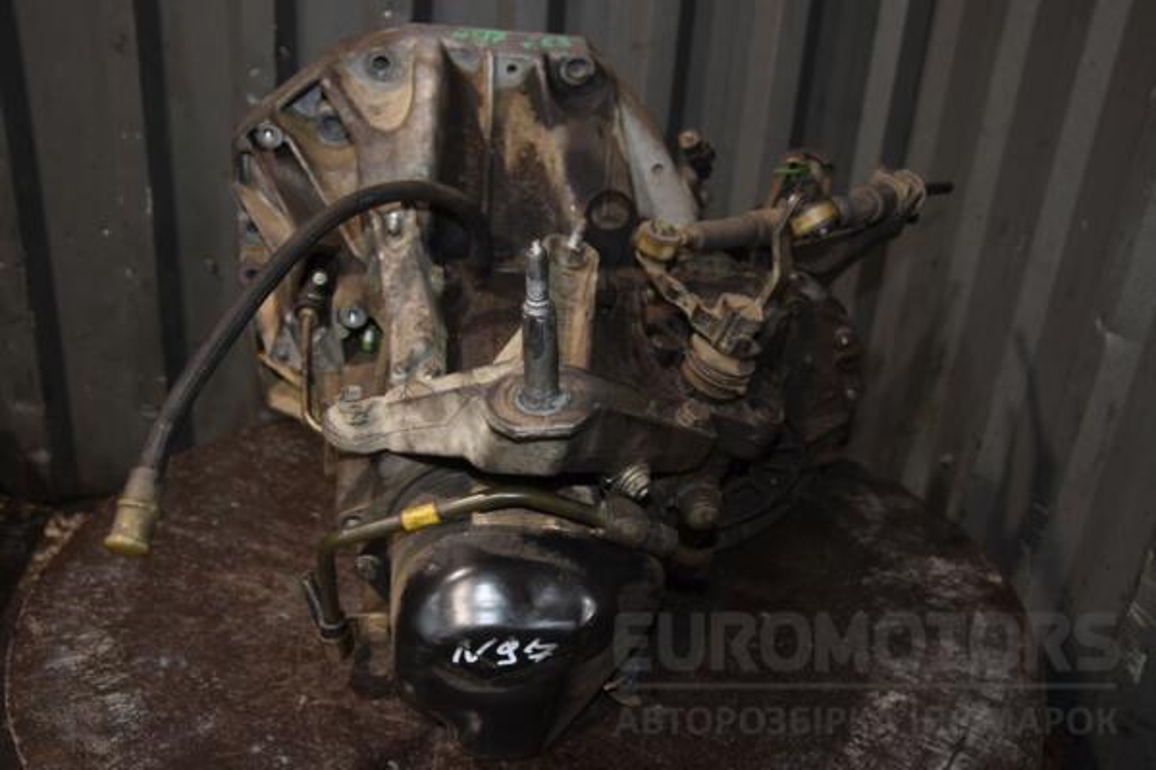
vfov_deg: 40.0
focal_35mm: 33
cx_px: 578
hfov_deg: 57.2
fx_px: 1060
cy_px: 385
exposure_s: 1/60
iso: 800
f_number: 5
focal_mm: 22
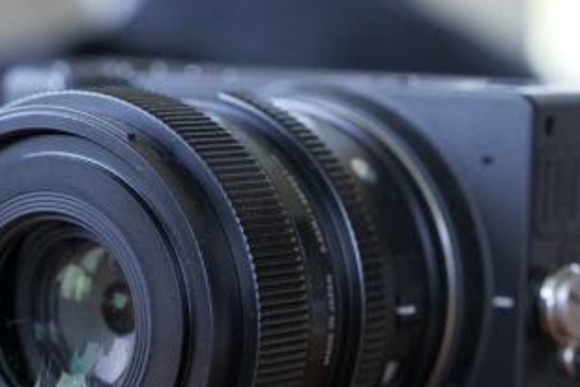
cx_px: -26
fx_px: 2659
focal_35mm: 165
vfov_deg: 8.3
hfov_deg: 12.3
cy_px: 362
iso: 800
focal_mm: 50
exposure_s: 1/60
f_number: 3.5
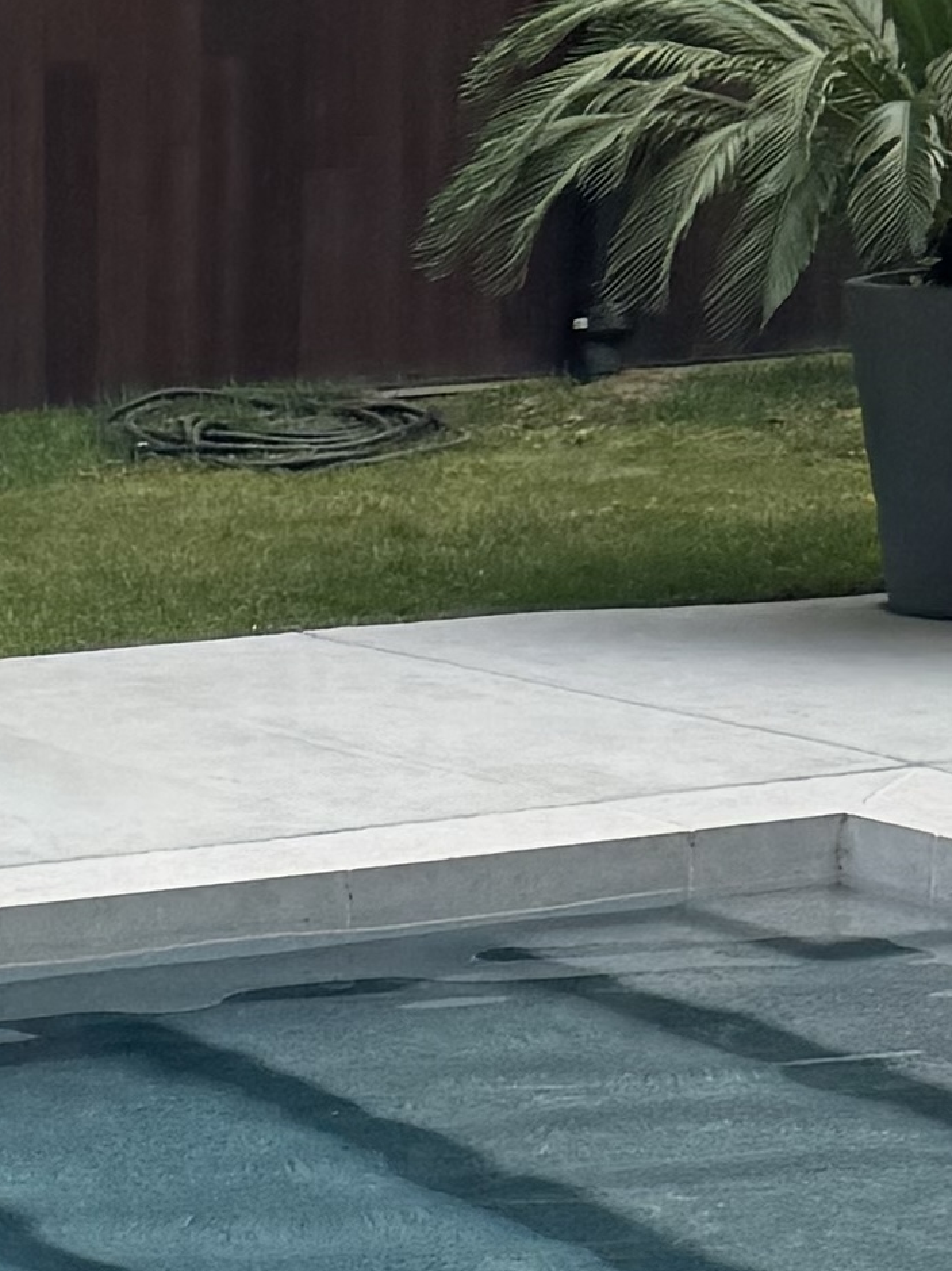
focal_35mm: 146
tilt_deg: -19.4
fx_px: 5355
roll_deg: +1.3
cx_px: -548
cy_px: 2082
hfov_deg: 9.8
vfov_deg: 12.6
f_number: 1.78
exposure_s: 1/1818
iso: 80
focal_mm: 6.76
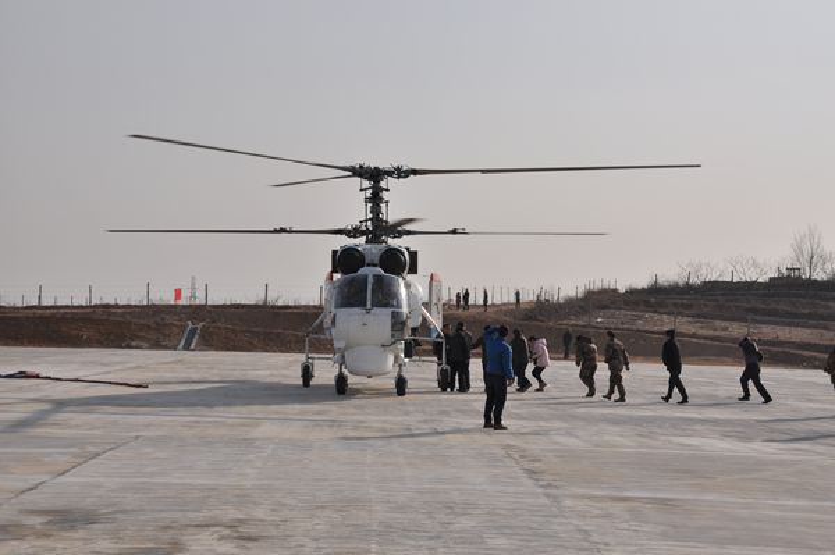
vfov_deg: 22.6
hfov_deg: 33.4
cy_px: 278
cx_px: 418
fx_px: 1390
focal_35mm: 60
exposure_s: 1/640
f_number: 13
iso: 200
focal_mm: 40
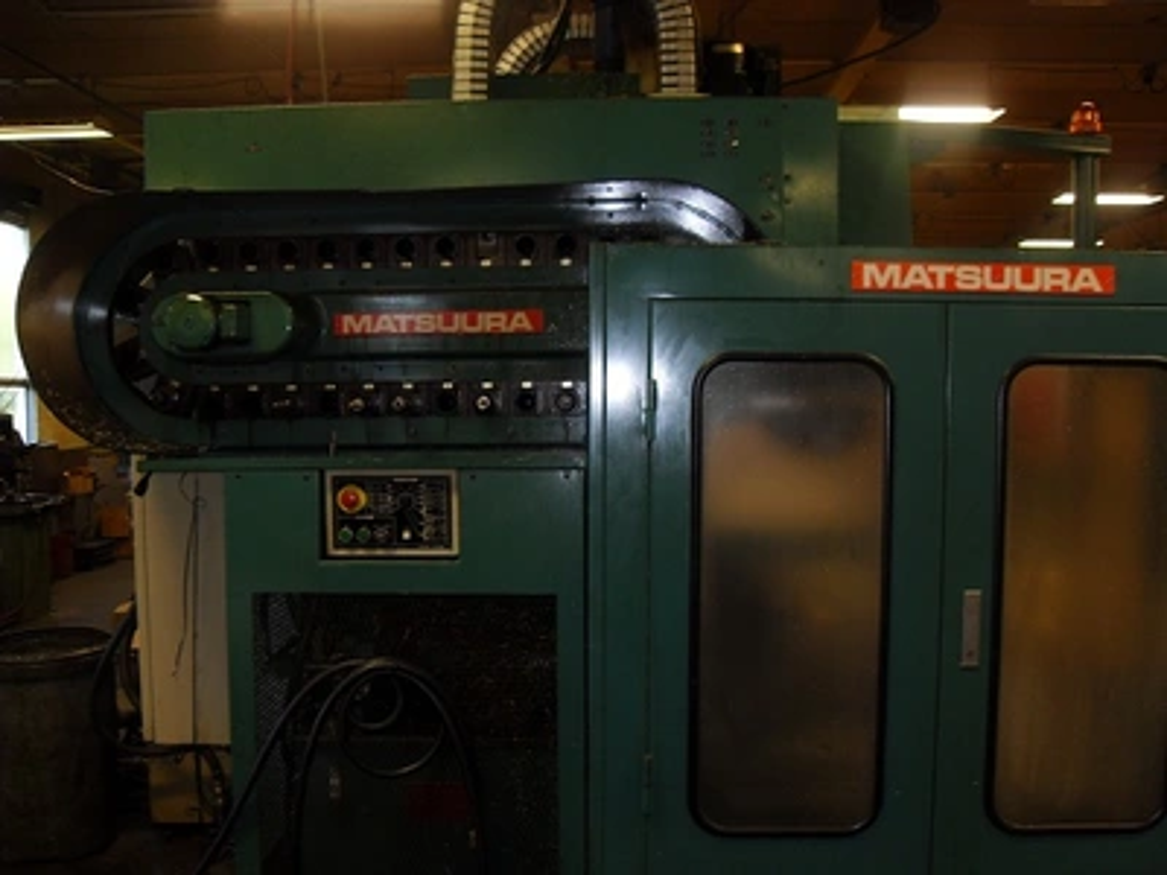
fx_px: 1146
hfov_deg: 54.0
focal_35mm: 34
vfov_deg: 41.8
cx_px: 584
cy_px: 438
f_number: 2.8
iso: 100
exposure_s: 1/45
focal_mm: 6.3
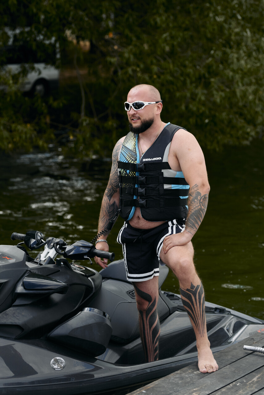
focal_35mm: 85
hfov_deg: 16.1
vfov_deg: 23.9
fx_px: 934
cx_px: 132
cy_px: 198
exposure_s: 1/1600
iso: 100
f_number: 3.5
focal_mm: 85
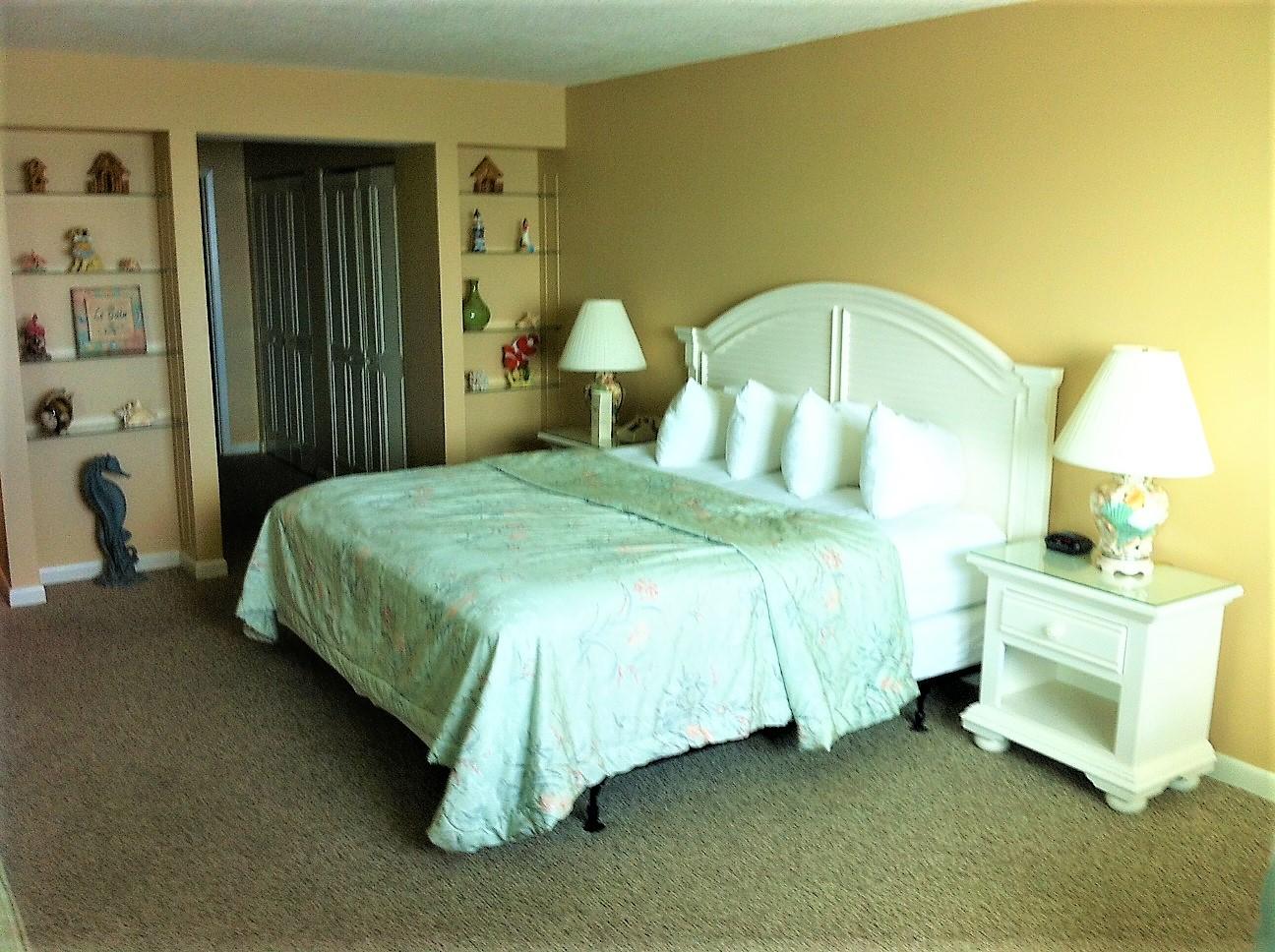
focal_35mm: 35
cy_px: 476
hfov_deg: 52.7
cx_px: 638
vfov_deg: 40.6
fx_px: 1287
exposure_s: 1/20
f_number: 2.8
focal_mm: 3.85
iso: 80
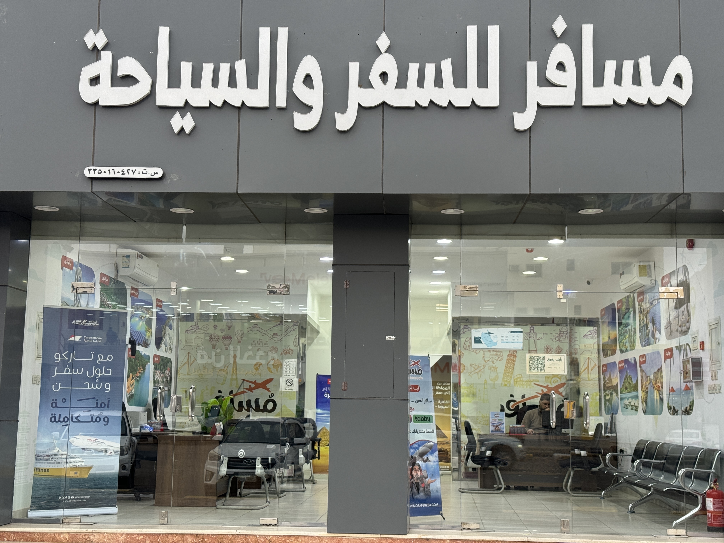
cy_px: 272
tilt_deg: +7.3
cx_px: 362
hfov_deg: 39.7
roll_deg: -0.2
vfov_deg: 30.3
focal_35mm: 48
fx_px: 1004
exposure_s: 1/120
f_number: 1.78
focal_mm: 6.76
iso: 125
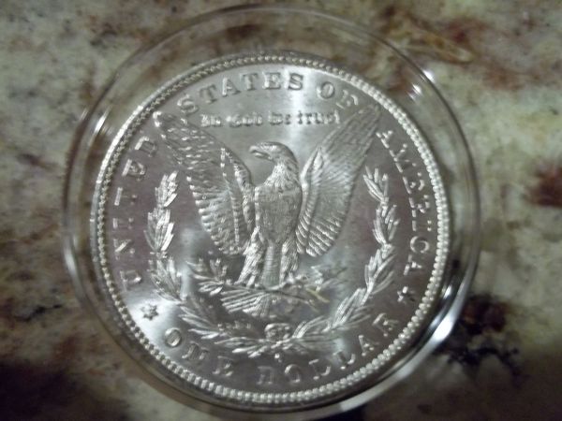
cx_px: 281
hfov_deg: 51.4
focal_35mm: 36
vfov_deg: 39.7
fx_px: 584
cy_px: 210
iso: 320
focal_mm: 6.5
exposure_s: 1/8
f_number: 3.1
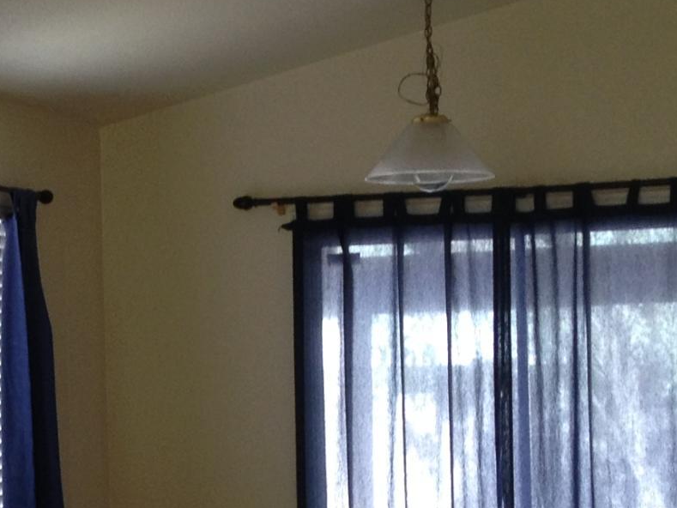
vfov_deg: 11.1
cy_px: 391
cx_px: -215
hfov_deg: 14.2
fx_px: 2602
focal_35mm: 133
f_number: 2.4
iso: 50
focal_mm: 4.28
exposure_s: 1/40
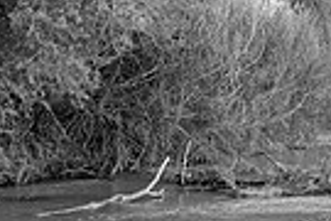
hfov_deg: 18.3
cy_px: -141
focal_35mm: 103
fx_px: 947
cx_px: 441
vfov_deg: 12.4
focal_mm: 24
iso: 200
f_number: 4
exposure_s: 1/400
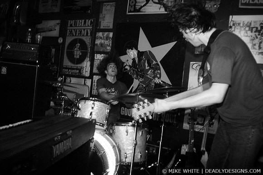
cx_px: 132
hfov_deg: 62.0
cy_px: 88
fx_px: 219
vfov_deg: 43.6
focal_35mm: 30
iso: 800
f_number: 2.8
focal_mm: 20
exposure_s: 1/40
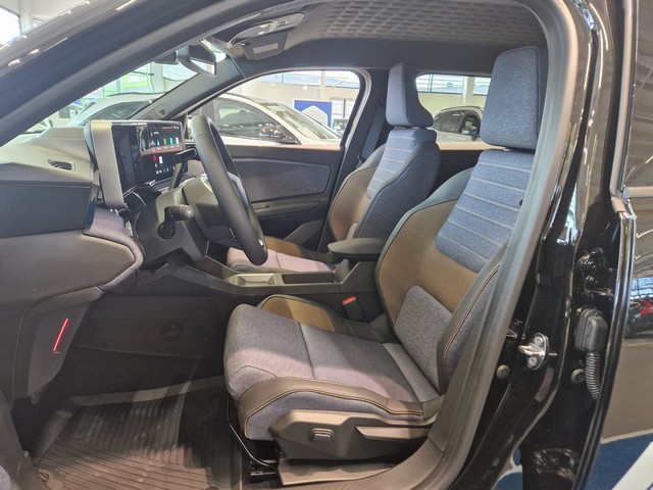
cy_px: 245
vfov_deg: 58.9
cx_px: 326
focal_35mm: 23
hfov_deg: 73.9
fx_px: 434
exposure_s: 1/100
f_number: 1.8
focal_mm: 5.4
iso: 320
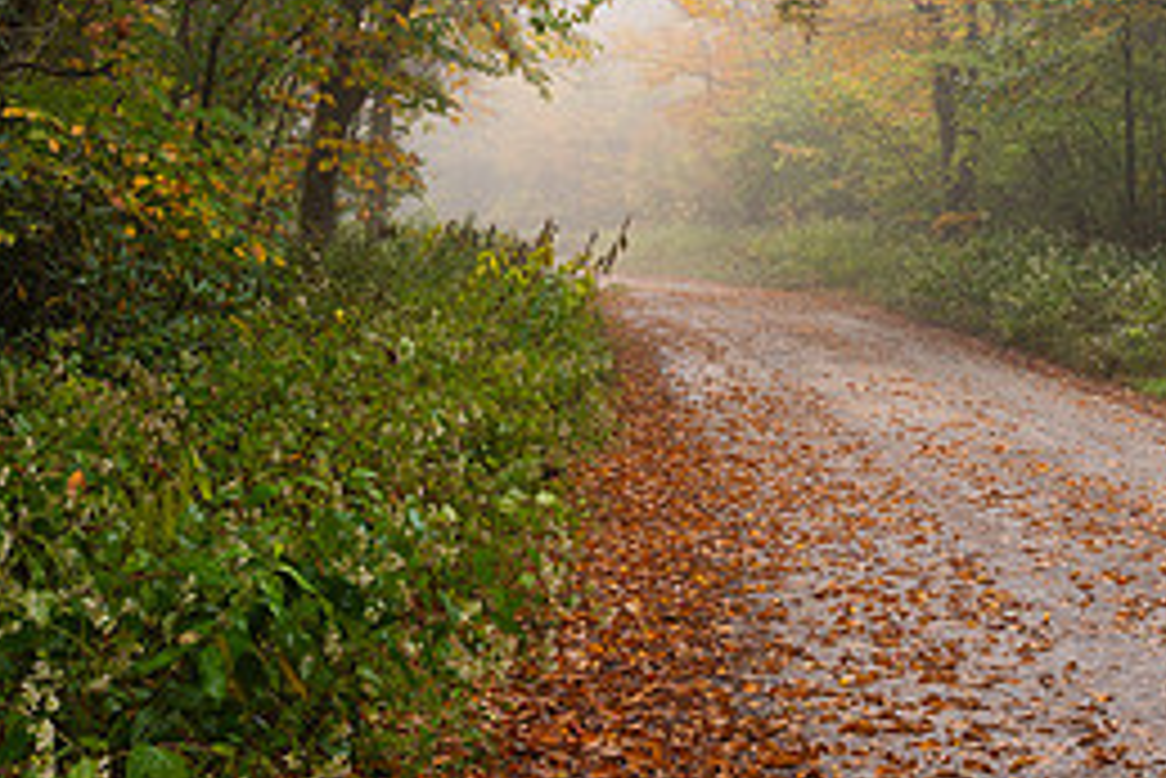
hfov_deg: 23.7
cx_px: 842
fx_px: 2754
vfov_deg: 15.8
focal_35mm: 85
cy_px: -20
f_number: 13
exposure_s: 1/4
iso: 64
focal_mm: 38
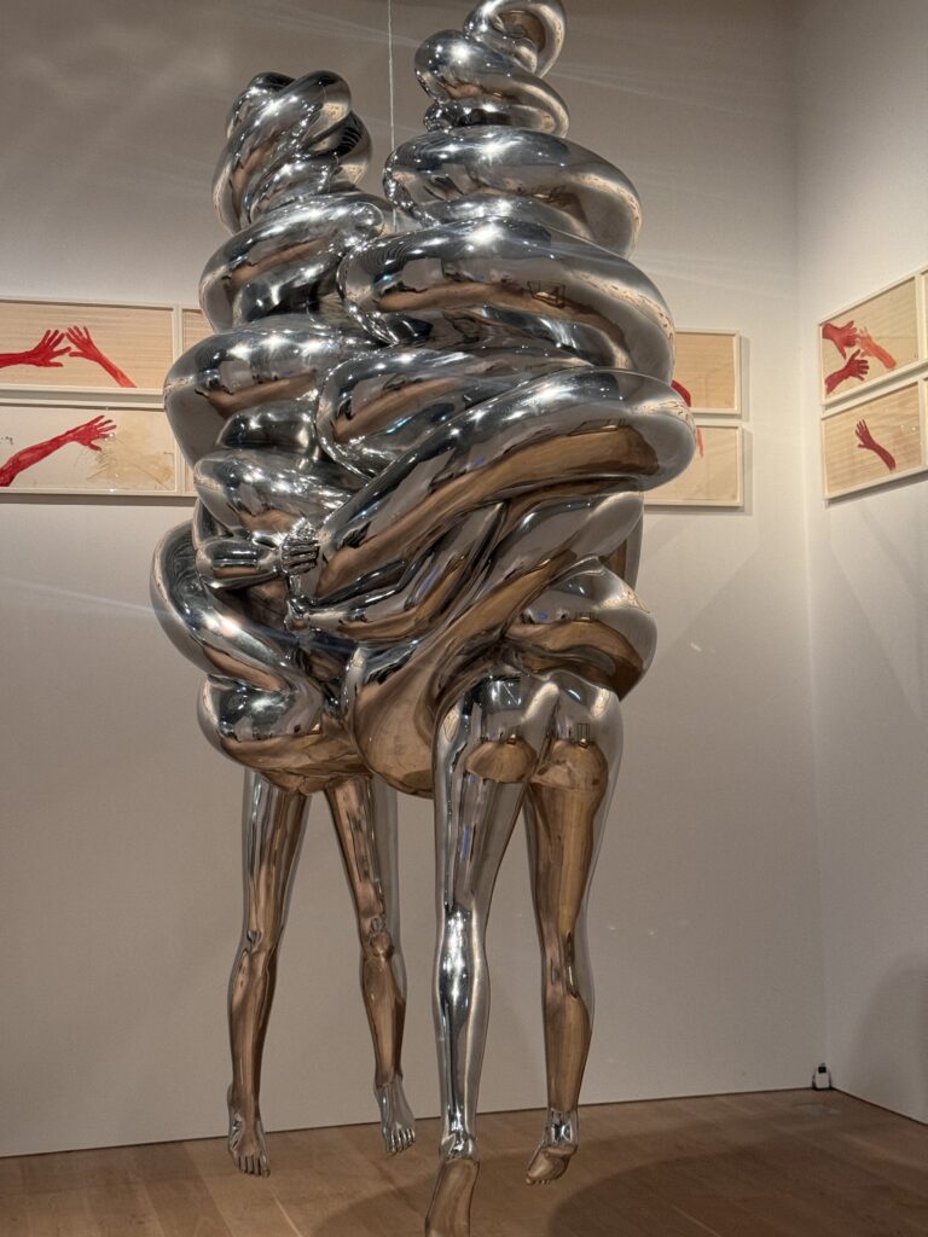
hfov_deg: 30.3
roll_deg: +0.9
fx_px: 1716
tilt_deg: +3.4
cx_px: 464
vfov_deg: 39.7
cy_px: 618
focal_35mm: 48
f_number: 1.78
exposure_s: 1/33
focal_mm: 6.76
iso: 320
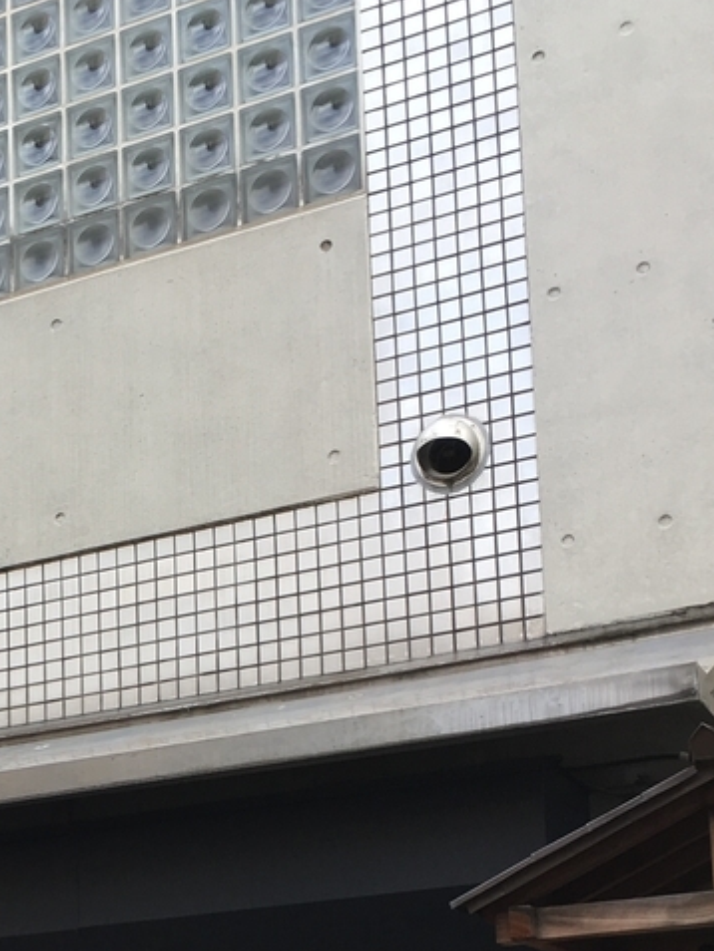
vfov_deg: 25.4
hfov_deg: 19.6
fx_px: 2007
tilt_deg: +9.8
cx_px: 6
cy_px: 935
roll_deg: +1.2
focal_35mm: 73
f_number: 2.2
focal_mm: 4.15
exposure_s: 1/144
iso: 25
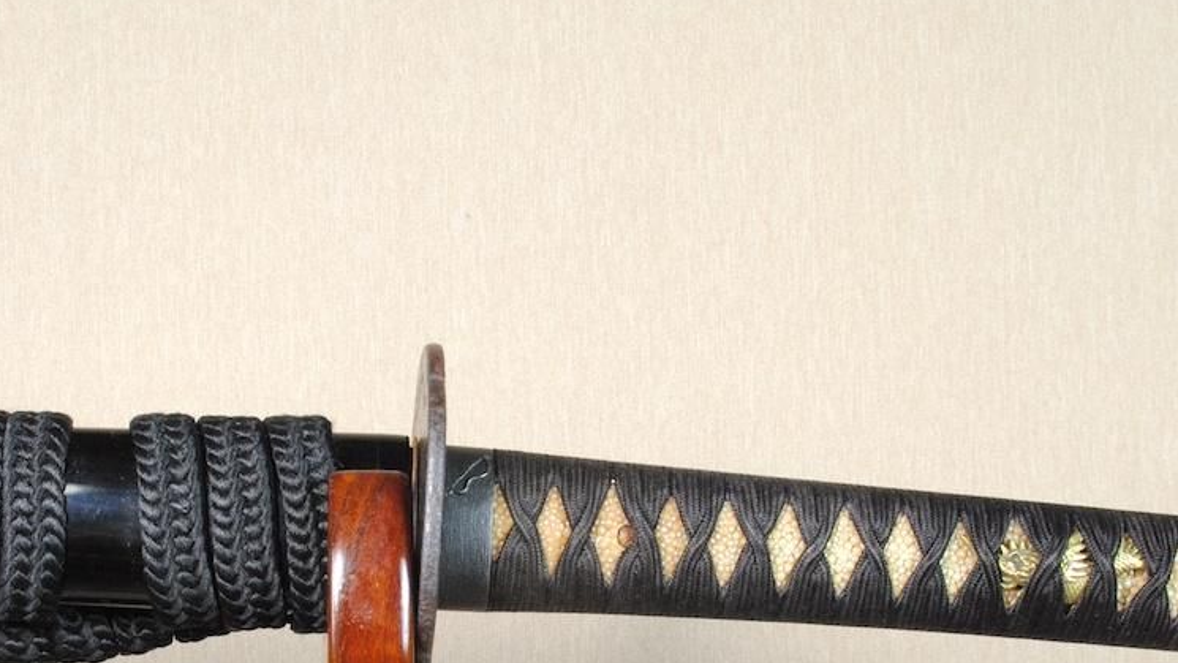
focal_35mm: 65
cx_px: 441
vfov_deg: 18.3
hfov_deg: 32.2
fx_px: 2030
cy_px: 544
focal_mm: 22
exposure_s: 1/2
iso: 400
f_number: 11
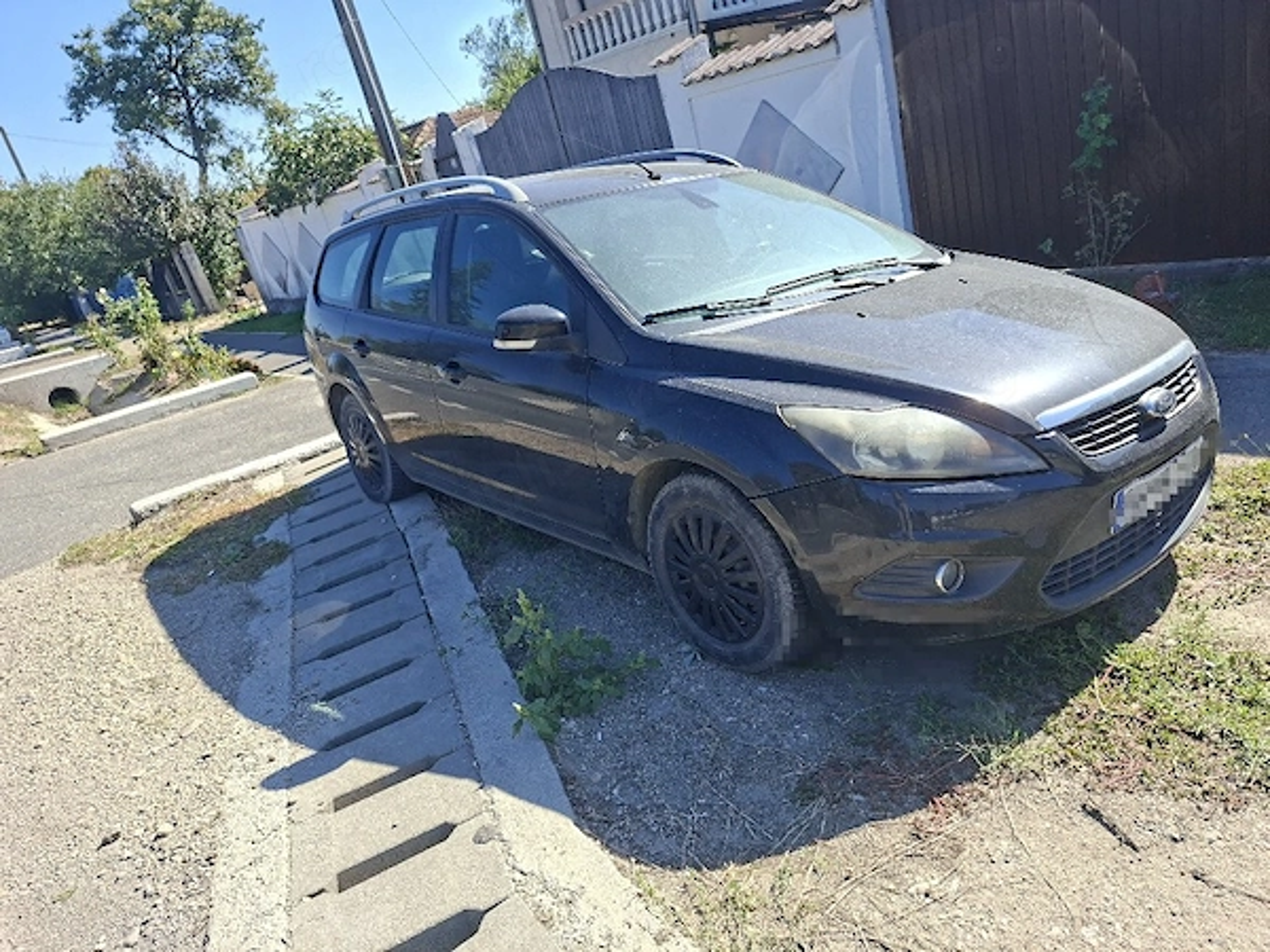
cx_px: 635
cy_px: 476
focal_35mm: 23
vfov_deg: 58.9
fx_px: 844
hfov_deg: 73.9
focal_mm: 5.54
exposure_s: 1/1250
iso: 50
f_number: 1.8
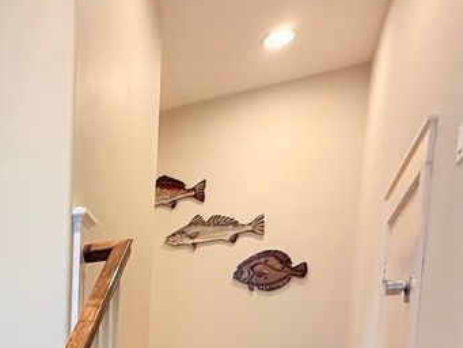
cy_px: 464
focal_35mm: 42
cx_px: -46
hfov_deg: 37.5
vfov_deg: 27.9
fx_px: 562
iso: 200
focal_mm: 2.22
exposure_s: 1/60
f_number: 2.2
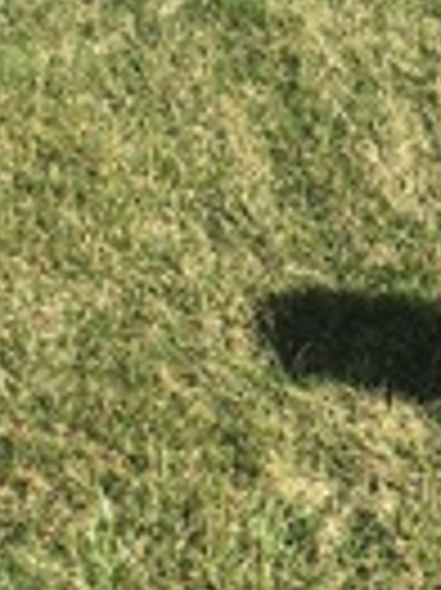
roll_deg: -1.0
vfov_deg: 18.3
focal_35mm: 106
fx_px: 1803
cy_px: 54
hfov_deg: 13.8
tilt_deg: -25.4
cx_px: 378
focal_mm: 4.15
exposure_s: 1/974
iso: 25
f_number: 2.2
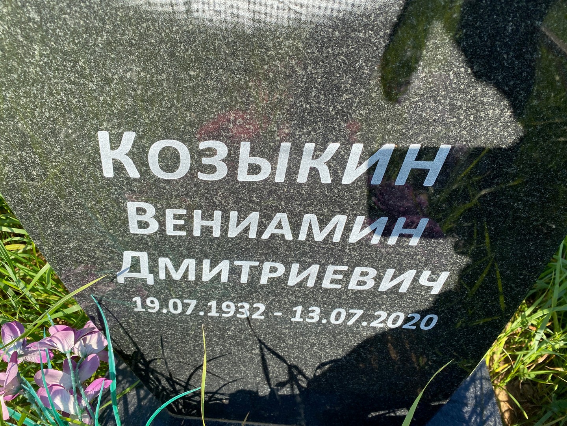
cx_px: 284
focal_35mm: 26
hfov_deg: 67.3
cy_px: 213
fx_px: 426
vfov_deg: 53.1
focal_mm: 4.25
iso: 32
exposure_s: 1/1103
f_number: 1.8
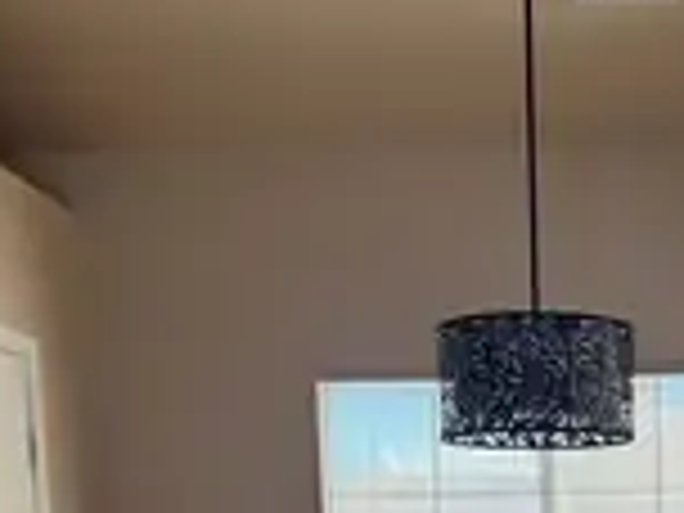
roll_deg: +2.5
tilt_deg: -7.6
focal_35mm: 63
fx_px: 1245
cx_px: 562
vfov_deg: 21.2
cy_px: 657
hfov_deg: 29.9
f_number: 1.78
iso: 100
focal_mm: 6.76
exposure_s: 1/333
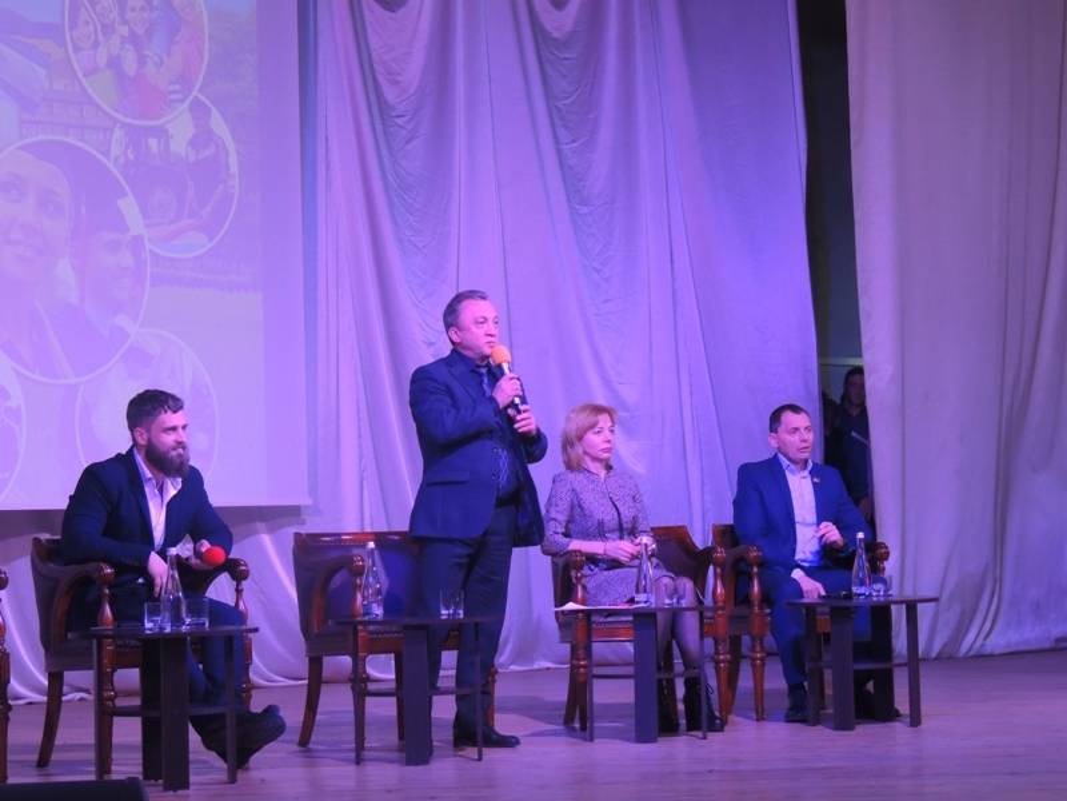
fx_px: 3082
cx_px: 534
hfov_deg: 19.6
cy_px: 400
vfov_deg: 14.8
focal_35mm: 100
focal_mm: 17.8
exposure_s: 1/25
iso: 500
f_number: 4.1
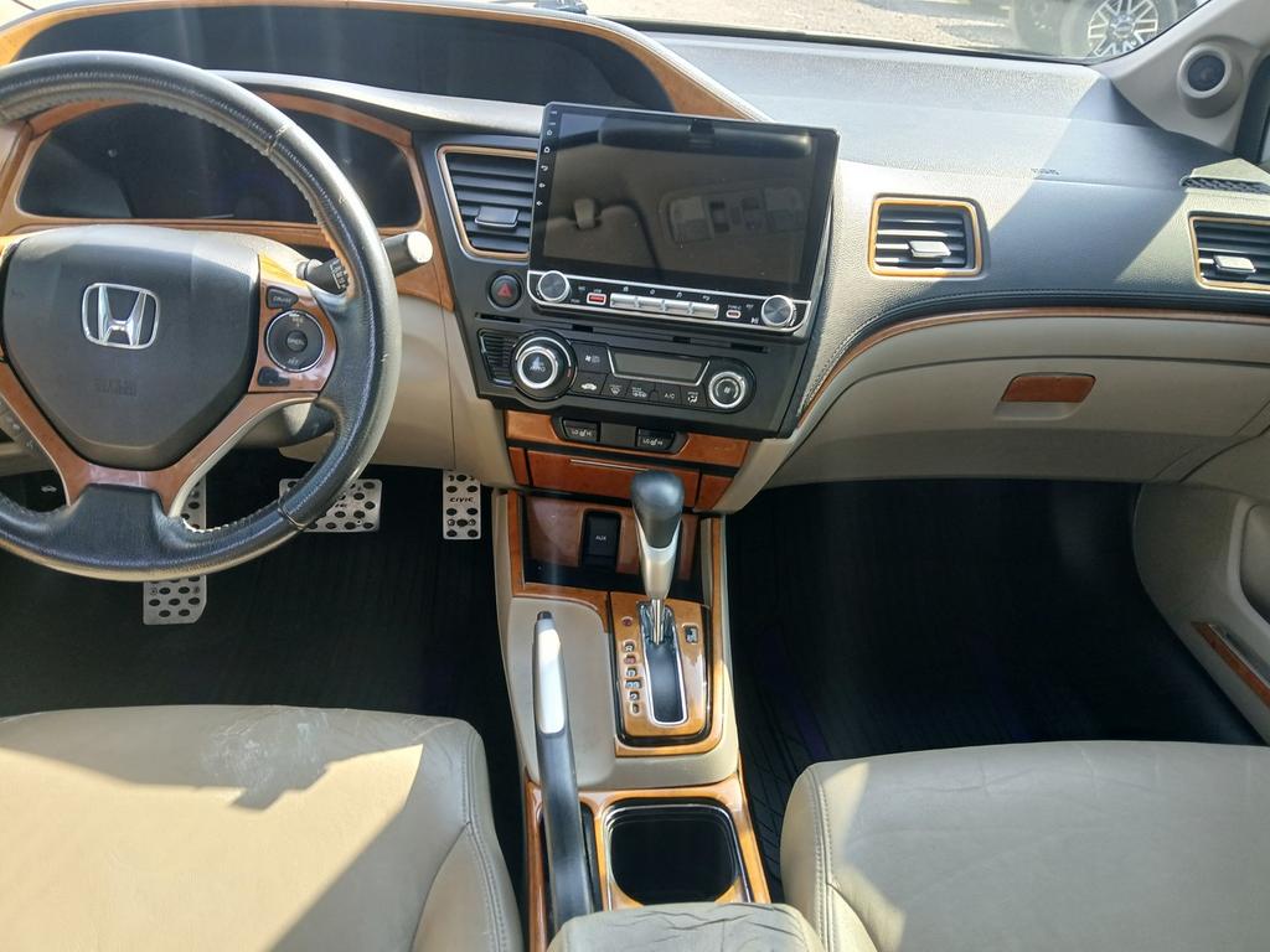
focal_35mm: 26
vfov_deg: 53.1
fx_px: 954
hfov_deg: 67.3
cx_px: 635
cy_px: 476
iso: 64
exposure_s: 1/60
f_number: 1.8
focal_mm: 3.98
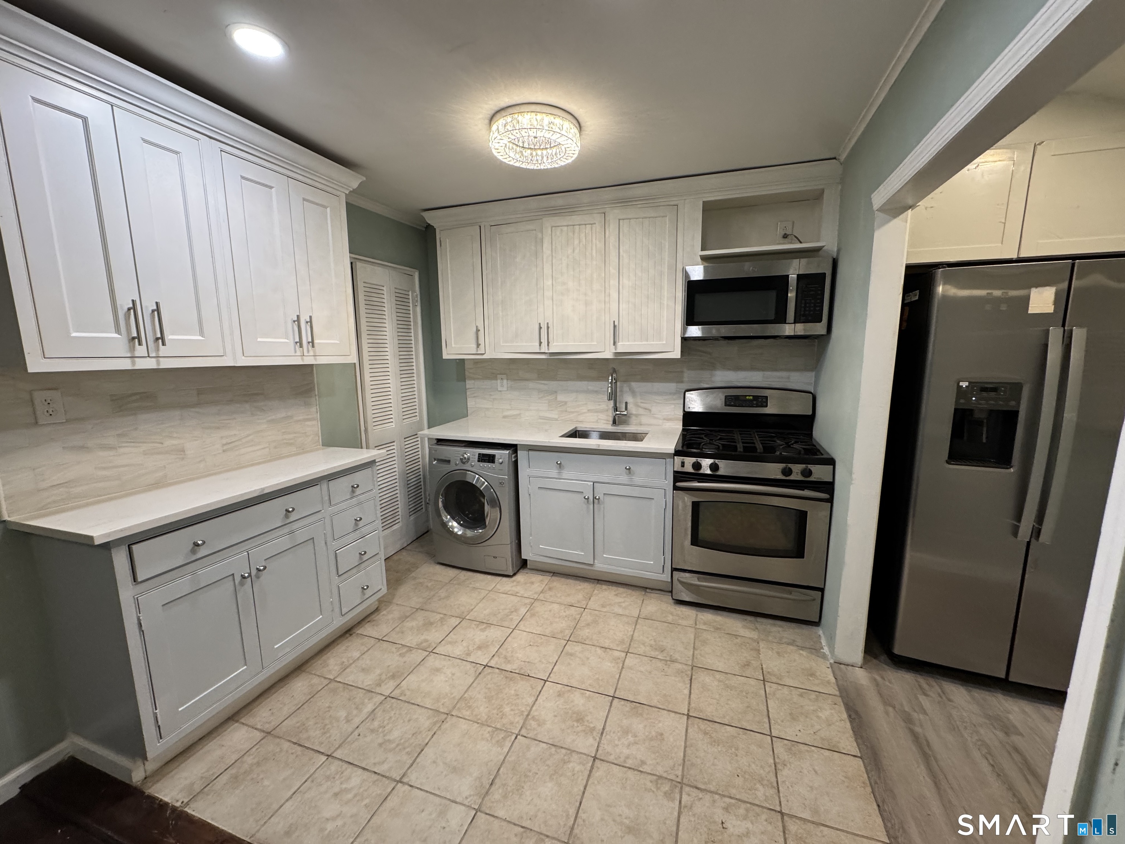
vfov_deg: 85.7
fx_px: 455
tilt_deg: -8.9
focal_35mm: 14
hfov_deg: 102.1
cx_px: 562
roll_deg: -0.5
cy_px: 422
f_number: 2.2
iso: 250
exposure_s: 1/120
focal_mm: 2.22
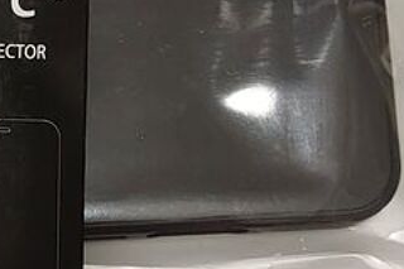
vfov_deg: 10.5
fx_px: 1458
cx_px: -111
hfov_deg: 15.1
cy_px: 253
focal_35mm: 130
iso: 320
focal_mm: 4.6
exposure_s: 1/50
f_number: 1.8
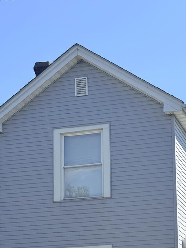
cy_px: 231
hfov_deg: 15.8
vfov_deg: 20.6
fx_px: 666
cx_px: 139
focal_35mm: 93
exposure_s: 1/4329
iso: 64
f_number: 1.78
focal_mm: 6.76
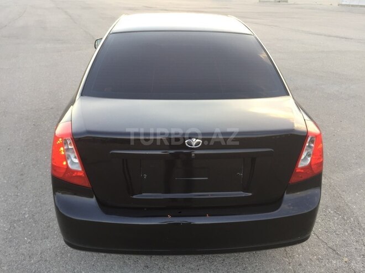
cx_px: 182
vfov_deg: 48.2
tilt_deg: -25.2
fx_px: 306
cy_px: 136
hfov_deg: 61.7
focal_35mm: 29
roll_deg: +1.3
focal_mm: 4.15
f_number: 2.2
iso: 40
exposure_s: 1/50
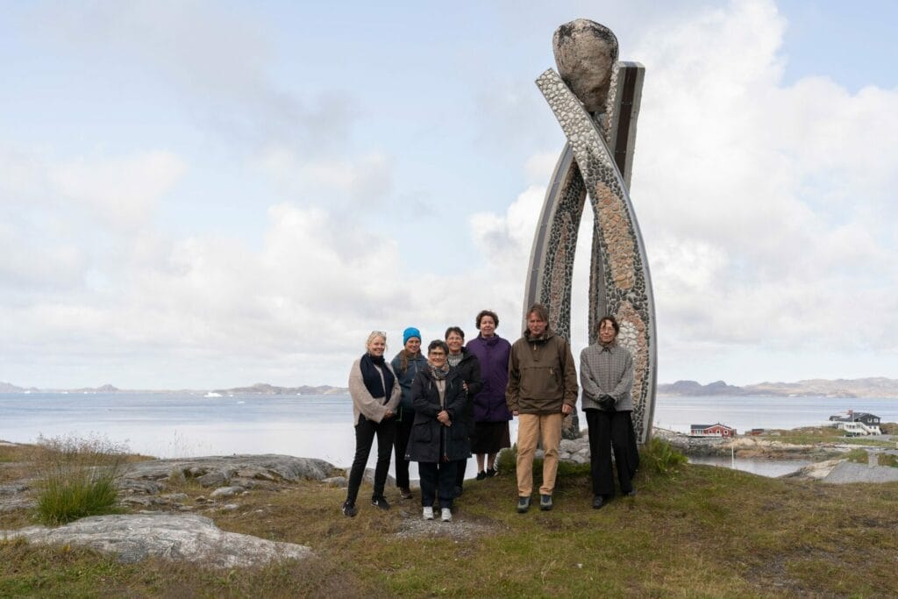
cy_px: 300
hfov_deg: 55.8
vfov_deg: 38.9
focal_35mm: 34
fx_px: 848
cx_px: 449
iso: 125
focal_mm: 34
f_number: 5
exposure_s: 1/400
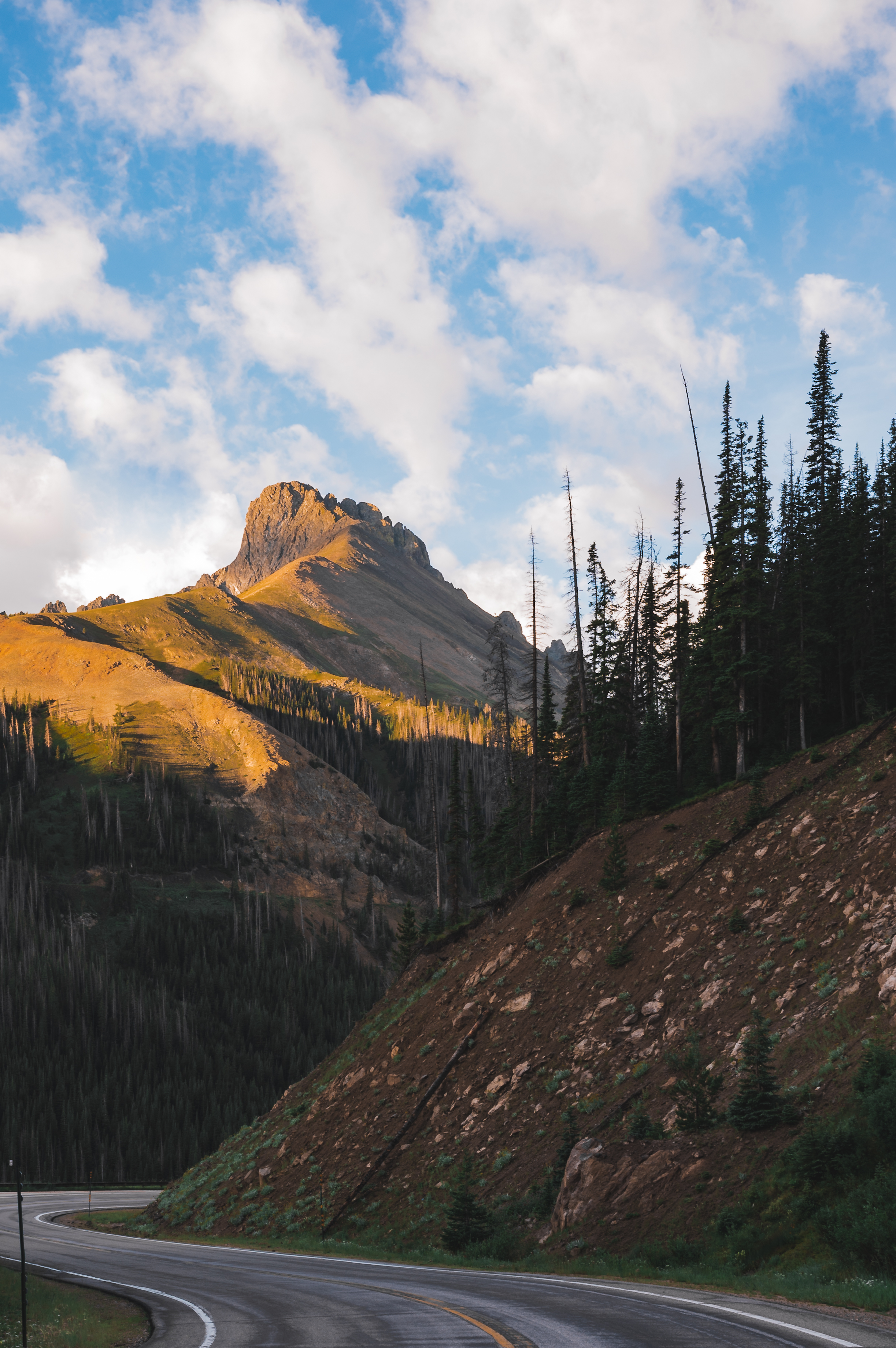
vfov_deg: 34.7
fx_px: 2131
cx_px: 329
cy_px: 921
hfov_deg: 23.7
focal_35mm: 57
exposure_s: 1/10
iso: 100
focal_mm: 35
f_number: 16
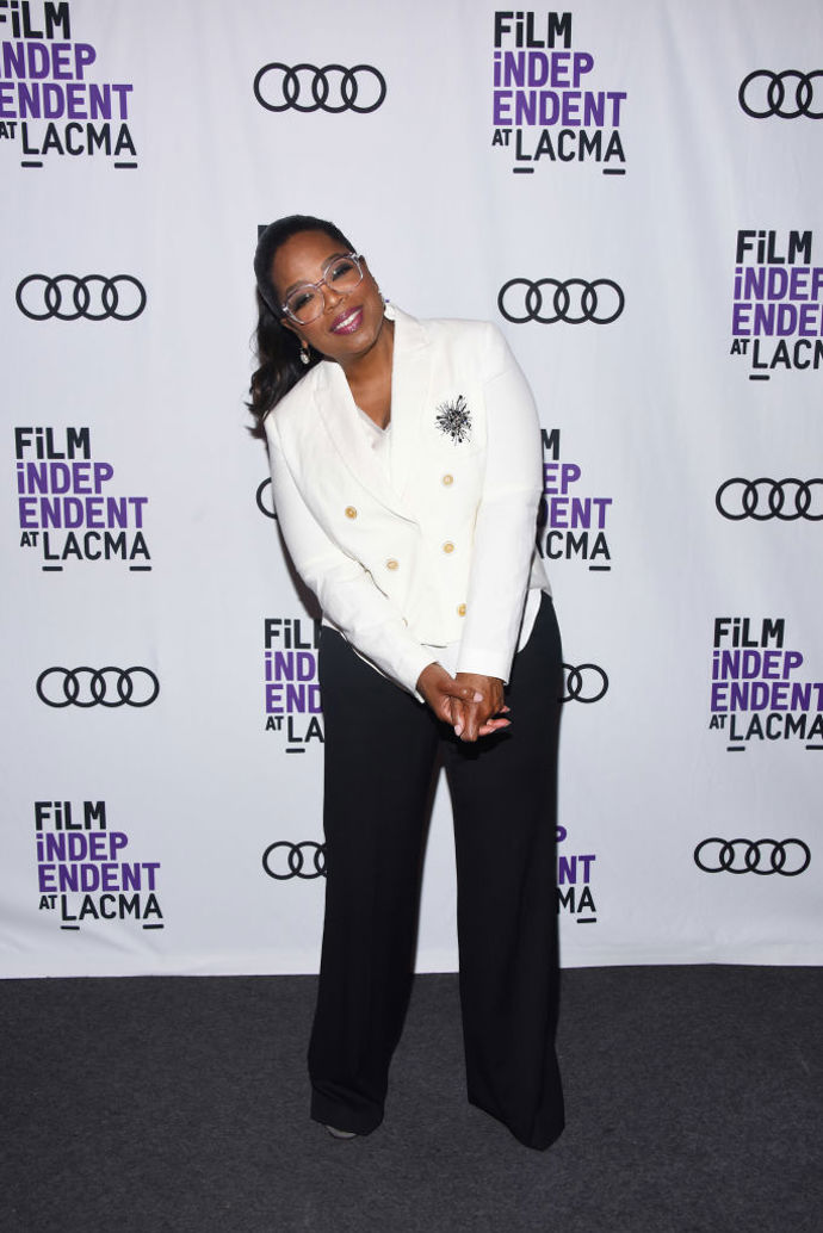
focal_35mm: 36
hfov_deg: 36.9
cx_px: 412
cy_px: 616
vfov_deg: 53.1
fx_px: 1234
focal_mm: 36
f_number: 7.1
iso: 640
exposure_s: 1/160
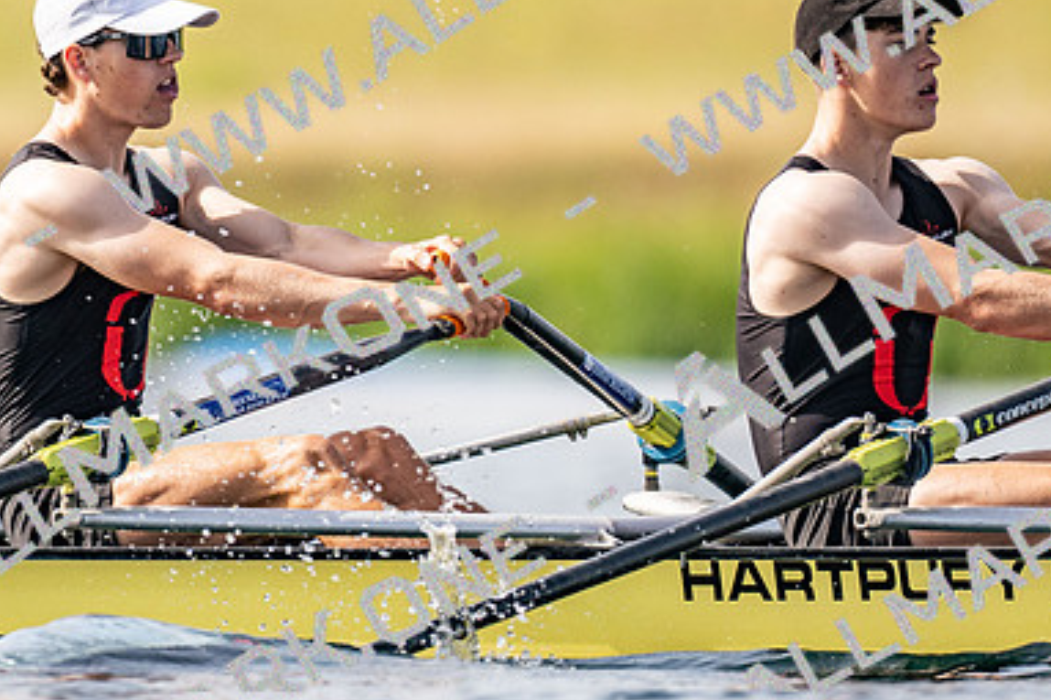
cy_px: 222
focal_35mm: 1362
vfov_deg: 1.0
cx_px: 439
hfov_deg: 1.5
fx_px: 39744
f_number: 4
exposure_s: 1/2500
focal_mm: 600
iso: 200
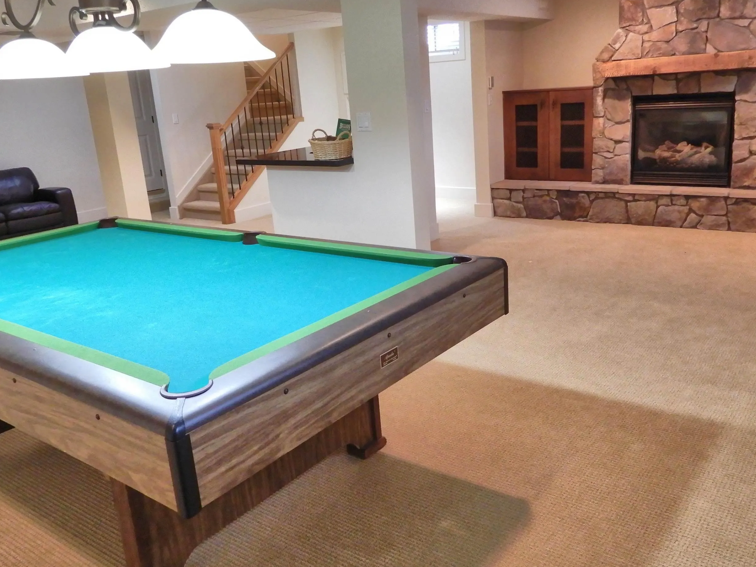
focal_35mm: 30
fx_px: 655
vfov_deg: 46.8
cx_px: 406
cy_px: 265
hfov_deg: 59.9
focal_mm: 4.3
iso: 400
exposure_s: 1/20
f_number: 3.4
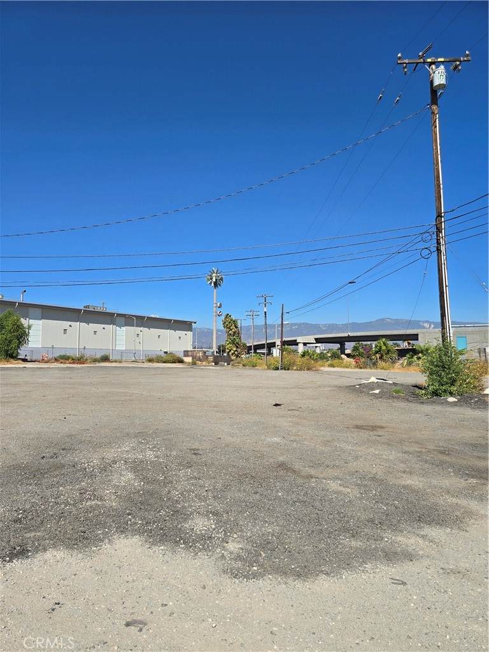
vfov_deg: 73.9
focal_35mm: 23
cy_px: 326
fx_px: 433
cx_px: 244
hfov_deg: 58.9
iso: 12
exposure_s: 1/1139
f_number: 1.7
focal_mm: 6.3
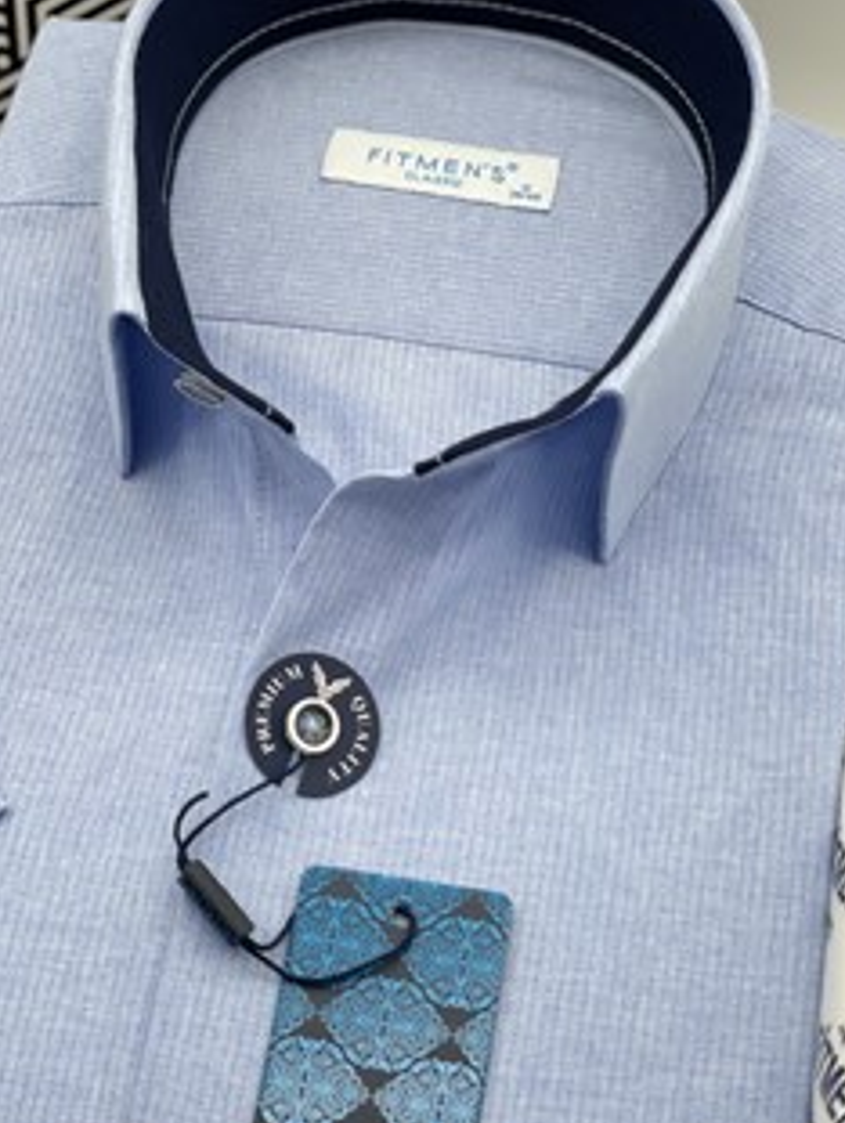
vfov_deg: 28.1
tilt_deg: -39.9
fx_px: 2241
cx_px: 383
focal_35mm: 69
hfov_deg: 21.3
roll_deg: -2.4
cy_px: 652
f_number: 2
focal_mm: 6
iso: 25
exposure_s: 1/122
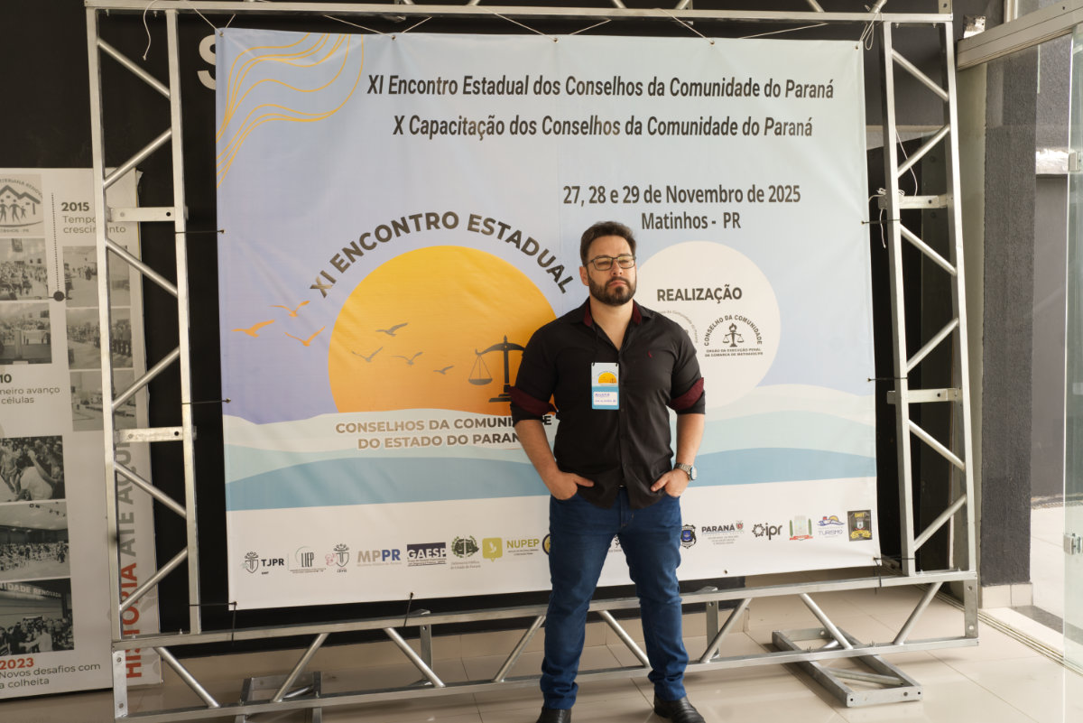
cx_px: 542
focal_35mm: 35
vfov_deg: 37.9
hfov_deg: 54.4
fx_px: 1053
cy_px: 362
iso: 500
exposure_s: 1/100
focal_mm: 35
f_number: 5.6
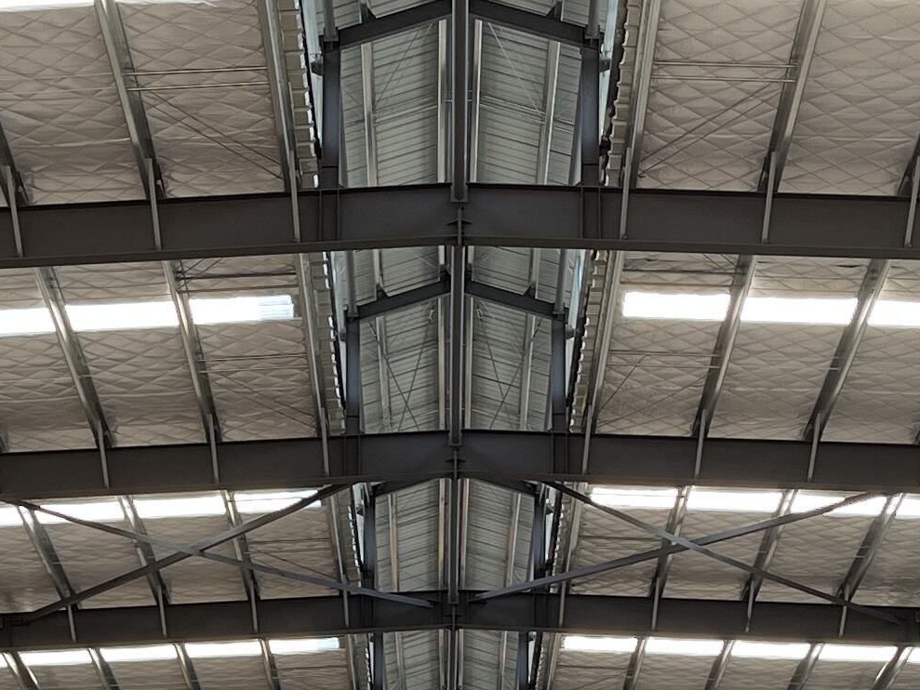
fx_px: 2818
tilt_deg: +8.2
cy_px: 922
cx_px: 316
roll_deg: -0.2
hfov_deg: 18.5
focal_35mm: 106
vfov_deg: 13.4
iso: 50
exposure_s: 1/329
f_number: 1.6
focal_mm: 5.1
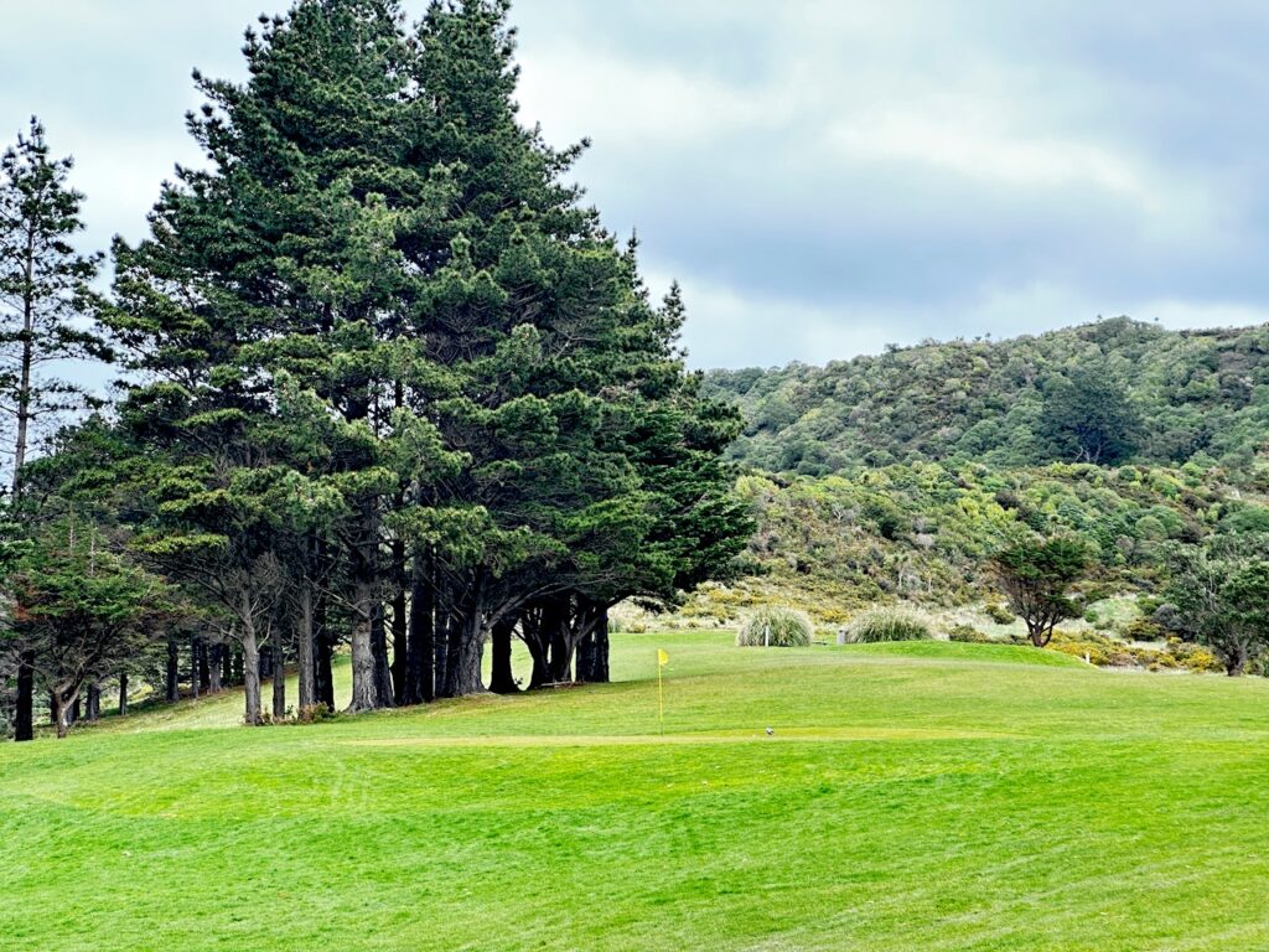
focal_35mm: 77
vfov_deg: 19.1
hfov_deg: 25.3
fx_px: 2823
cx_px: 634
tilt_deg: +5.3
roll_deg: -1.4
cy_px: 476
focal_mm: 9
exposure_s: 1/99
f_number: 2.8
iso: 64
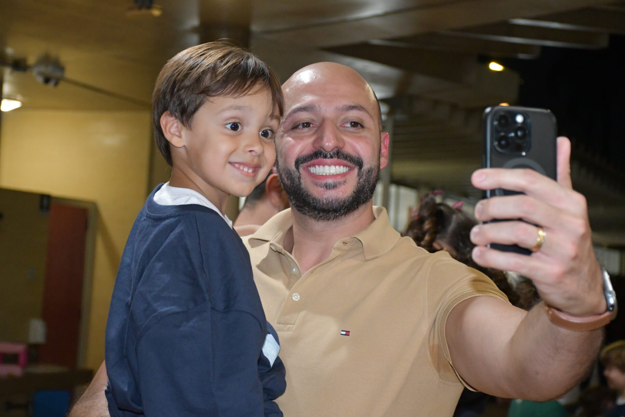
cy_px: 208
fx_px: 1250
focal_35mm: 72
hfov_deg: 28.1
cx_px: 312
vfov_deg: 18.9
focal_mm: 48
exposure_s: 1/60
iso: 4000
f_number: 4.5
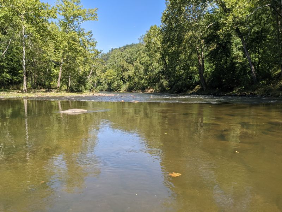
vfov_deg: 51.4
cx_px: 141
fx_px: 220
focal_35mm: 27
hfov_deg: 65.3
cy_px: 106
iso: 63
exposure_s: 1/1957
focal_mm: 4.38
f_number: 1.73
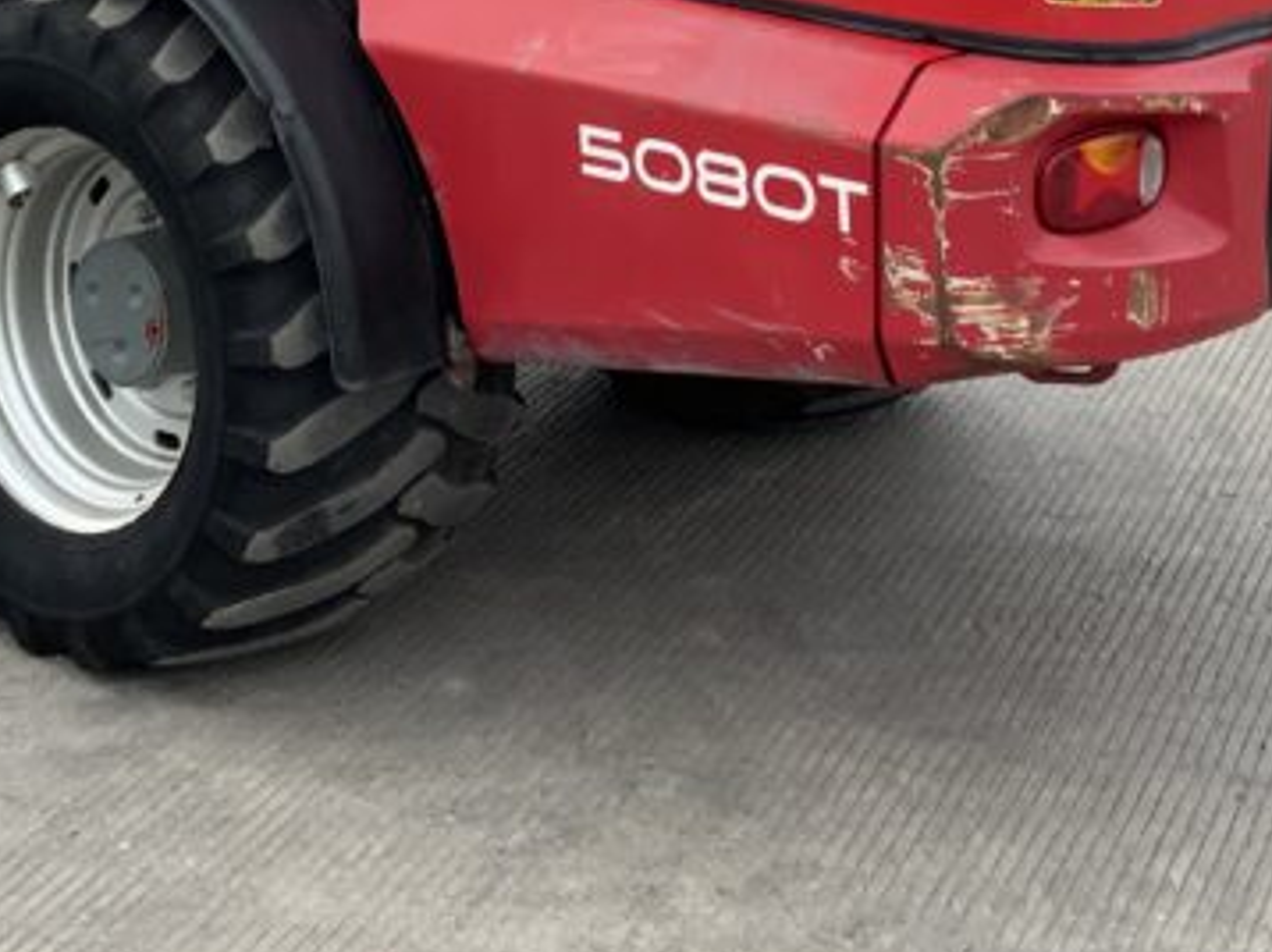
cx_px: 625
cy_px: -245
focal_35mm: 83
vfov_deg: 16.8
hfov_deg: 23.6
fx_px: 3048
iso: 16
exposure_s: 1/130
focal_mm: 3
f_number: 1.8
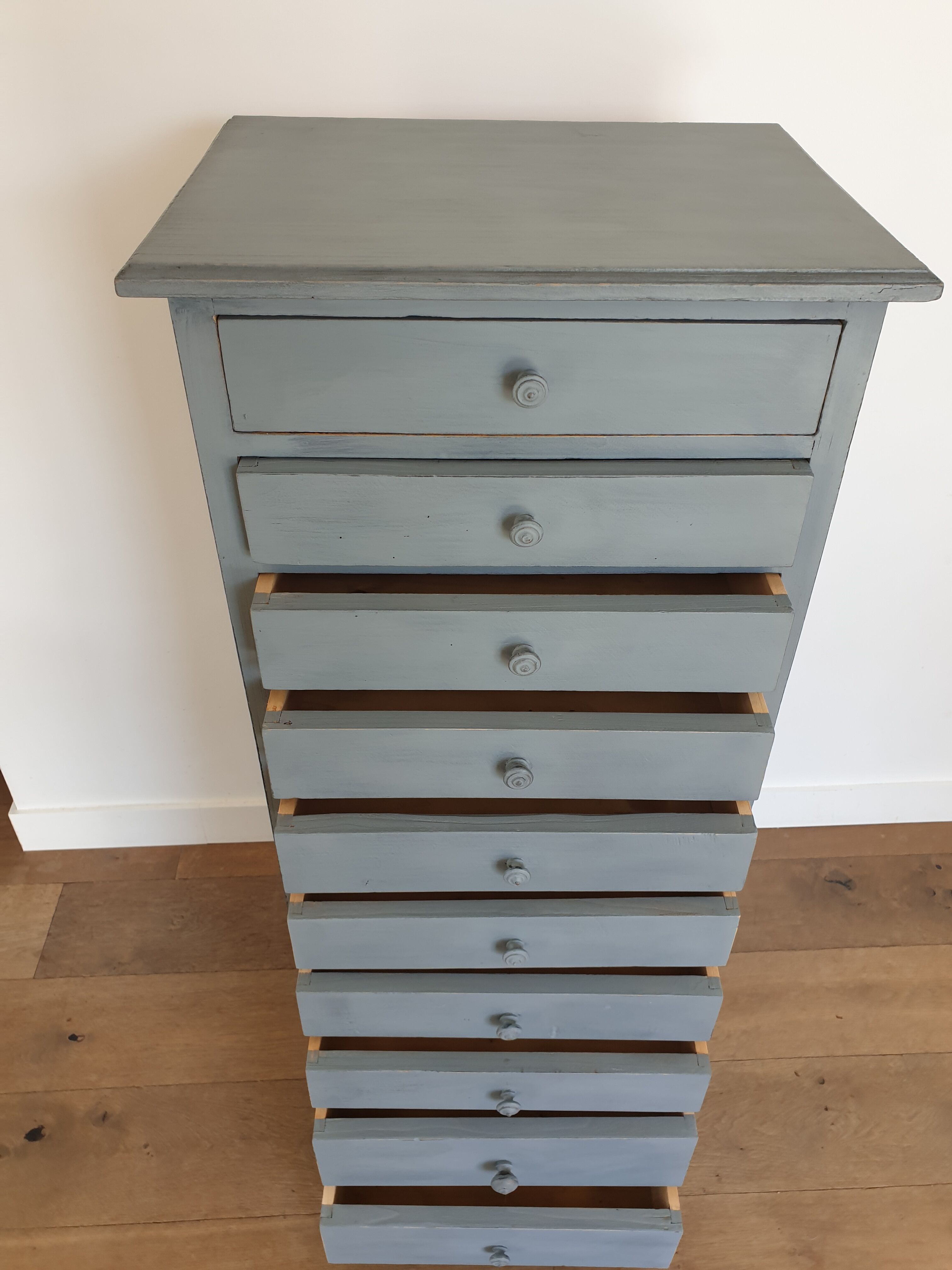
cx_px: 476
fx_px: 953
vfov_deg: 67.3
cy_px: 635
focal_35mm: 26
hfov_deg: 53.1
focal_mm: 4.3
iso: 80
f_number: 2.4
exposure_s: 1/100
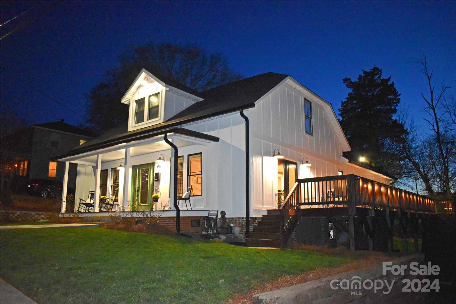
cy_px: 152
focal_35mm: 27
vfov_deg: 47.9
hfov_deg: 67.4
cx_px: 228
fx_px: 342
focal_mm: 18
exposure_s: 1/60
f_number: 3.5
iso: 4000
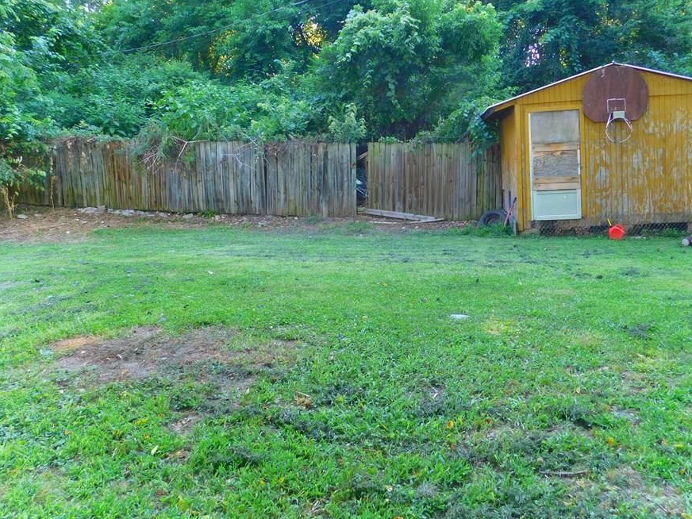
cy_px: 221
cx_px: 386
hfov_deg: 65.1
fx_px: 540
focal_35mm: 27
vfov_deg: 51.2
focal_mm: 4
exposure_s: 1/60
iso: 125
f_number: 3
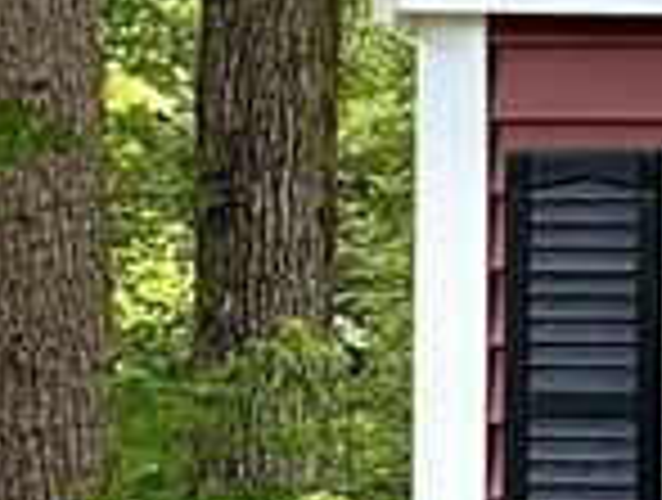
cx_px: 1743
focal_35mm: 834
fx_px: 15989
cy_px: 351
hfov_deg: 2.4
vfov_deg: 1.8
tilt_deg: -0.3
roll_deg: -0.6
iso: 50
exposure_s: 1/99
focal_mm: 15.66
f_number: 2.8
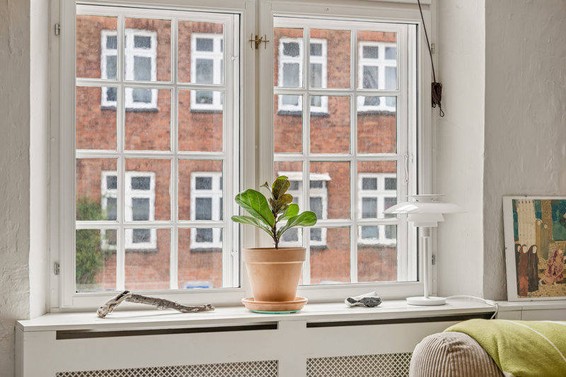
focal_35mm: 70
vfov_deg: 19.4
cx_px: 283
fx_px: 1100
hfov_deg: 28.8
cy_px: 188
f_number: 5.6
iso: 160
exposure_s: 1/60
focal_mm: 70
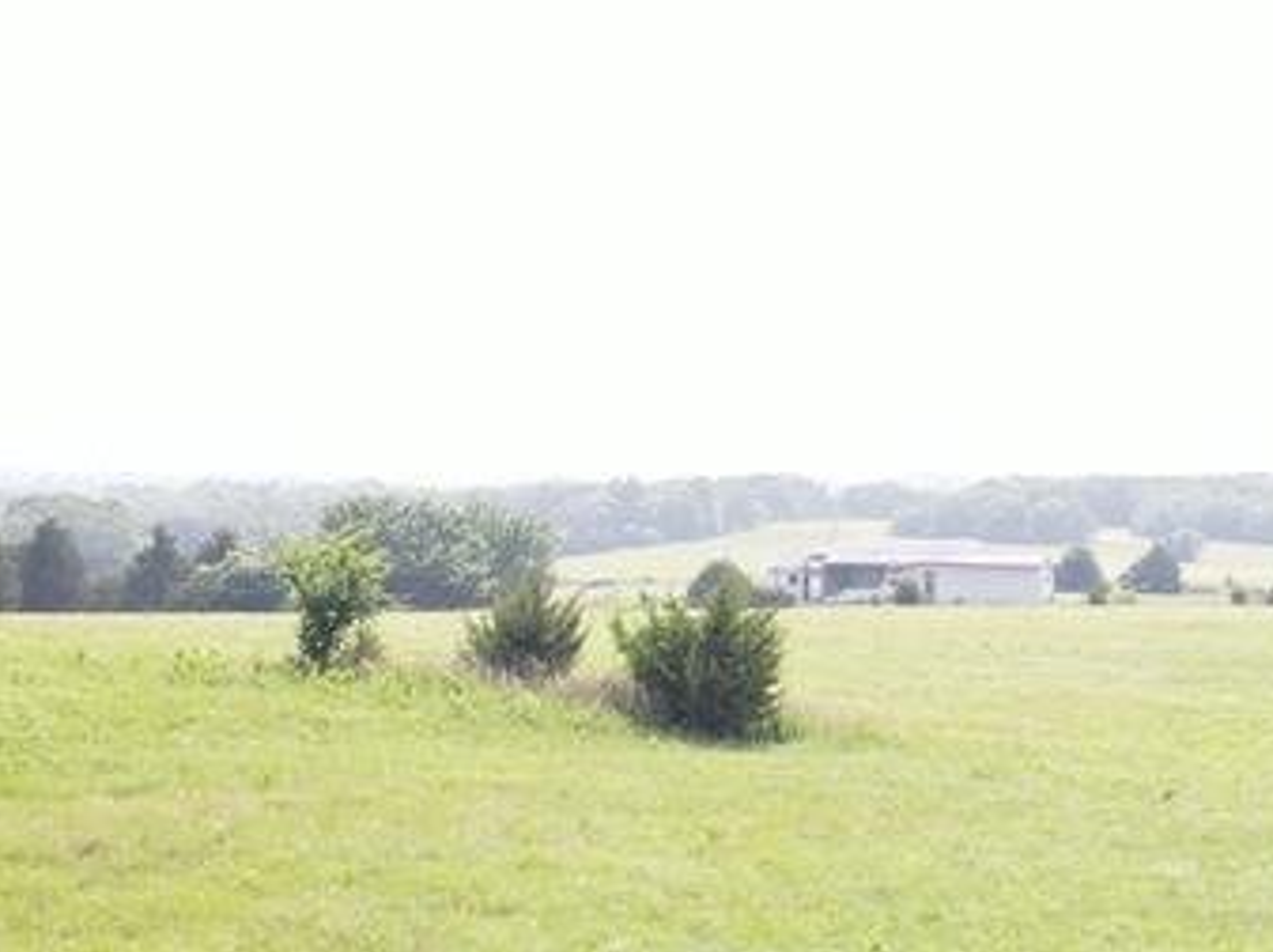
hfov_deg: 26.6
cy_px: 533
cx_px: 839
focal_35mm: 73
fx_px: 2682
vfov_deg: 20.1
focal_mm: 4.5
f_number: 2.8
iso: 100
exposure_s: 1/240
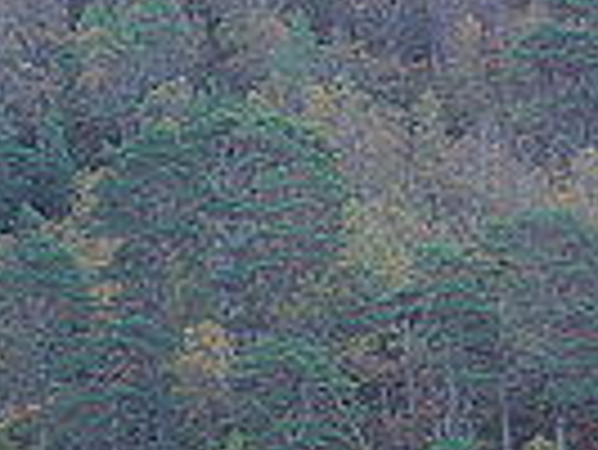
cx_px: 1147
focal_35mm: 687
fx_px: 11879
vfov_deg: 2.2
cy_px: 871
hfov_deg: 2.9
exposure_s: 1/15
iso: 200
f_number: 7.1
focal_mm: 79
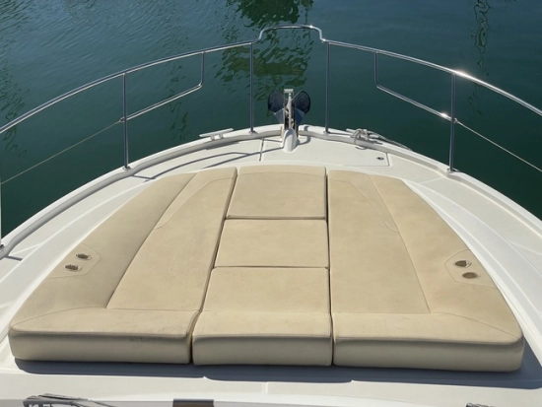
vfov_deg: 28.1
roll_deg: +1.4
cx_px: 271
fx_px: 815
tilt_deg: -28.5
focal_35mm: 52
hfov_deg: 36.8
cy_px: 204
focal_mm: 6
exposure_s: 1/5319
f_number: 2
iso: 25
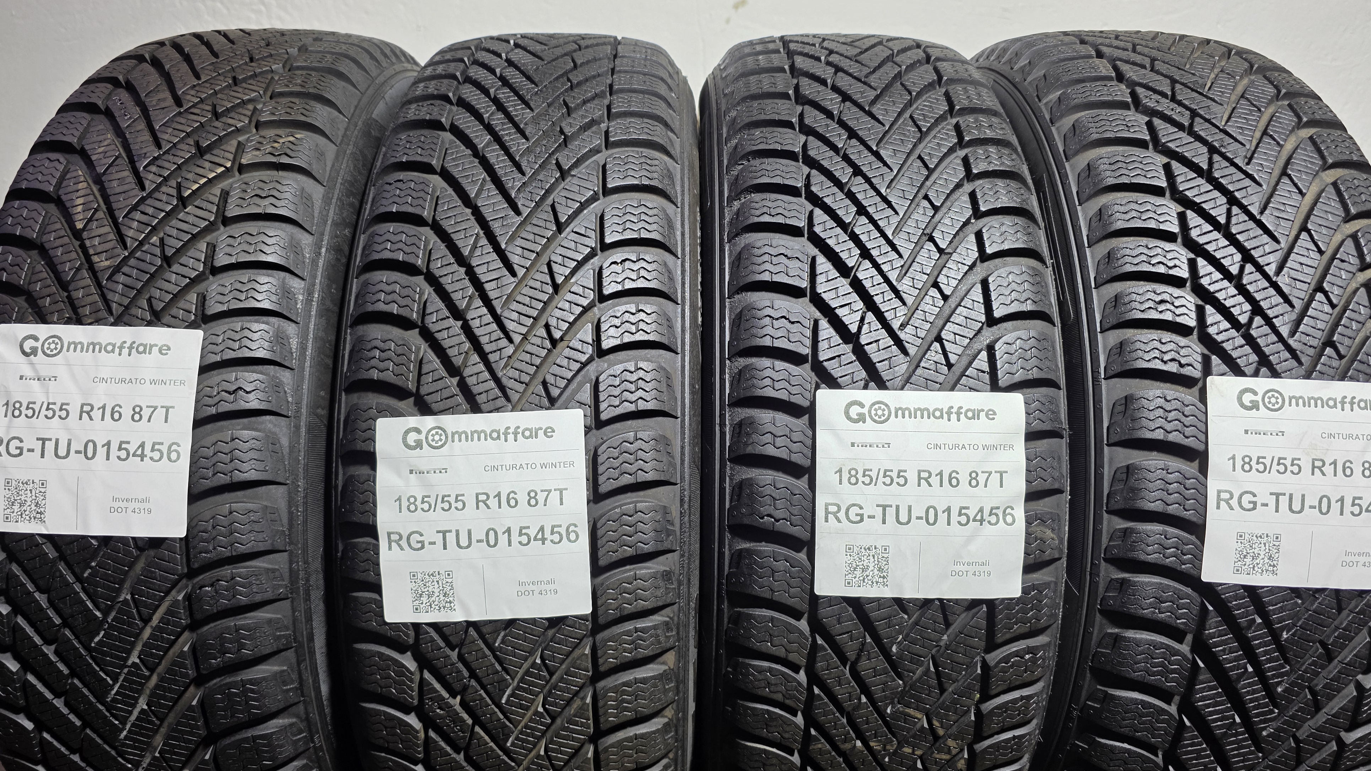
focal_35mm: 26
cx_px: 682
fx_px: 945
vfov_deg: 44.4
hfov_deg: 71.9
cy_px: 361
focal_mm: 6.3
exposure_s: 1/100
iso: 100
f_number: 1.7
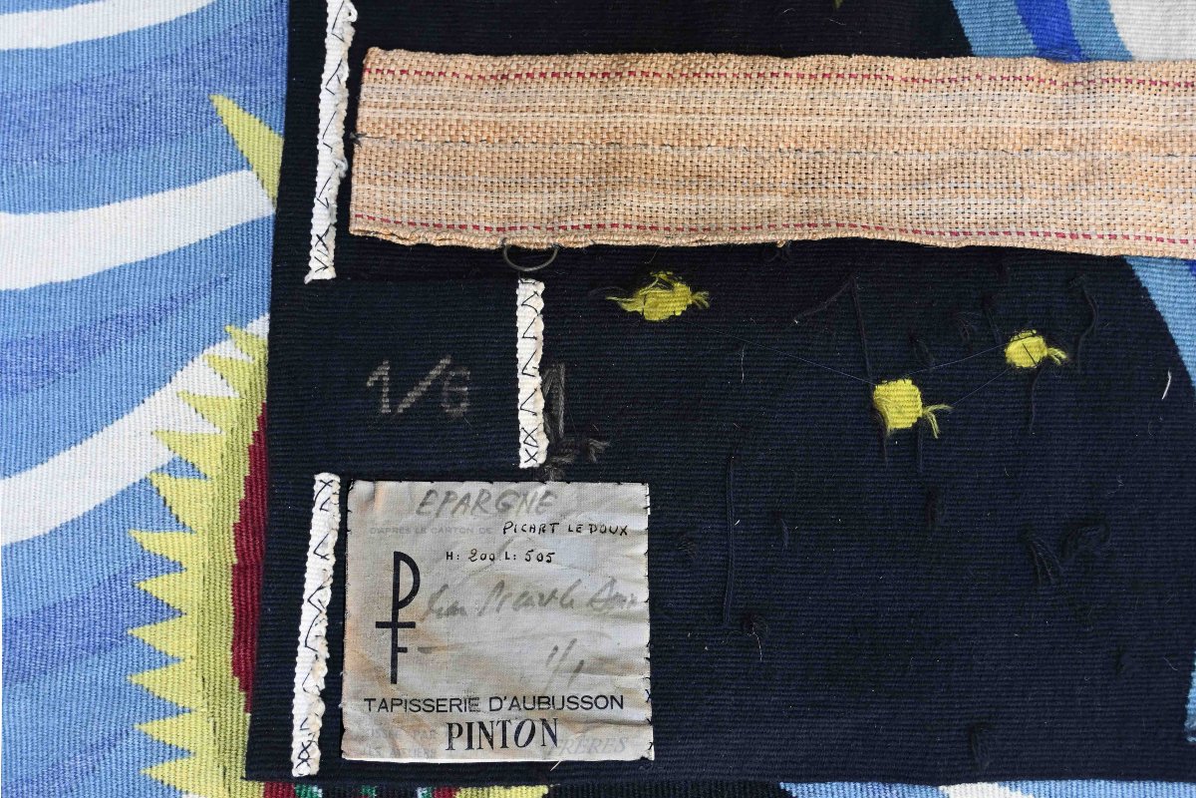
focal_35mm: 40
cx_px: 598
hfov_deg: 48.7
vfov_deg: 33.6
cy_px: 399
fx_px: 1320
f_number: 4.5
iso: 400
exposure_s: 1/160
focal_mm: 26.5
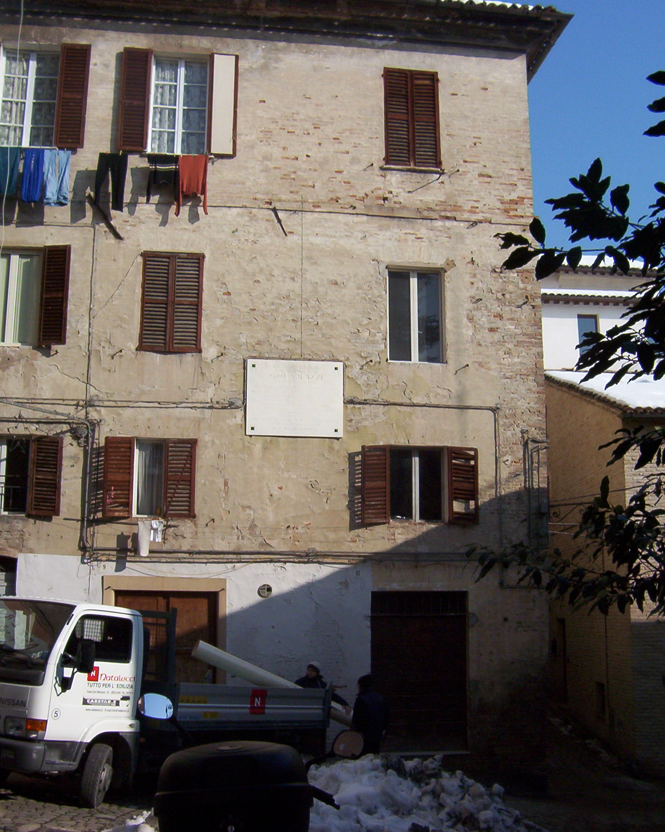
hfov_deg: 39.1
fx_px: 935
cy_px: 423
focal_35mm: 38
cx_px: 337
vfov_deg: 47.9
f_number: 5.24
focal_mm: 5.54
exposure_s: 1/1225
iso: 100
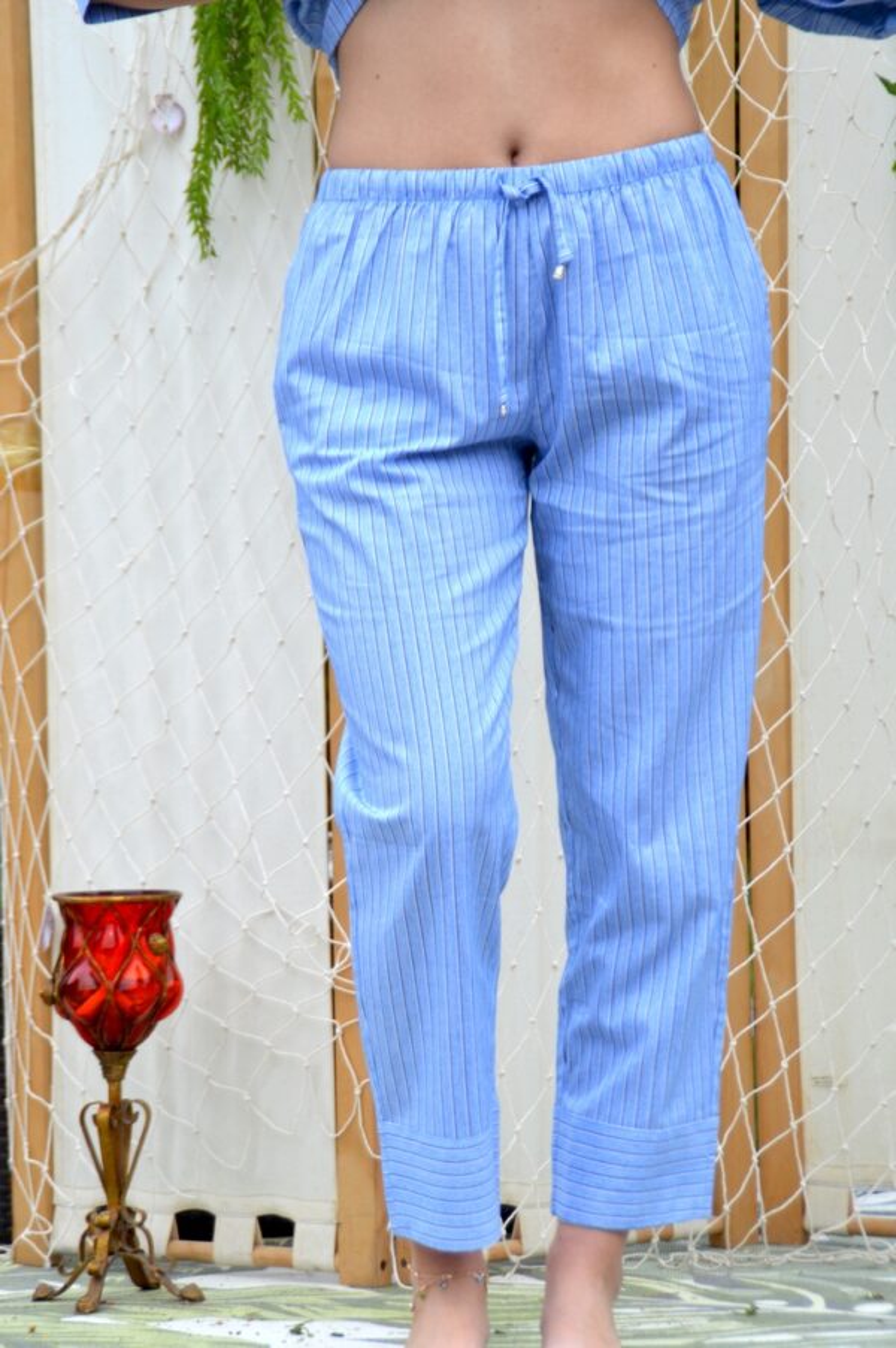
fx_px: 3926
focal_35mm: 105
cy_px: 674
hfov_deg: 13.0
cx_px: 448
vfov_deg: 19.5
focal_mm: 70
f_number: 5.6
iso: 250
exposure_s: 1/500
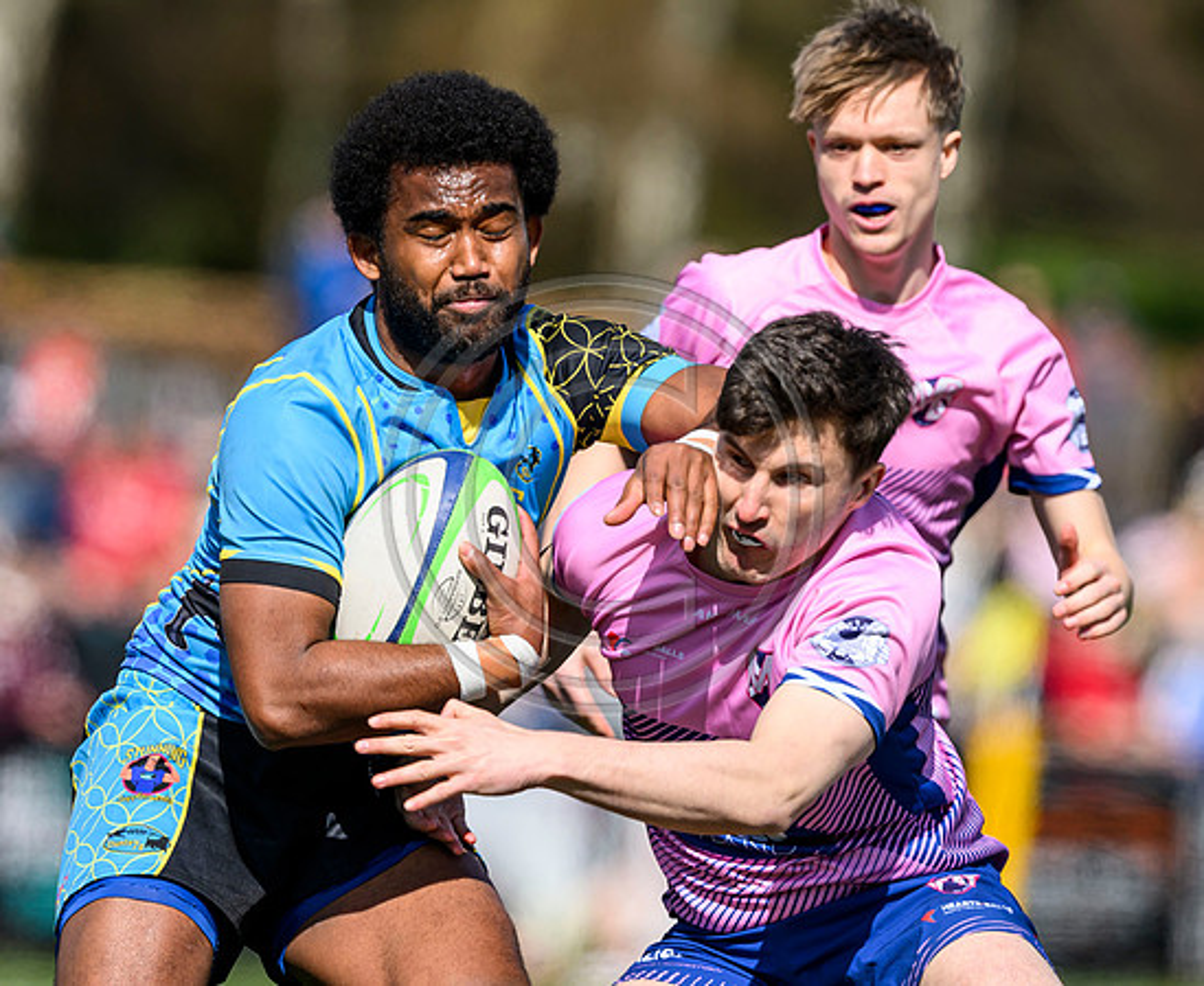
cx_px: 229
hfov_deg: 2.8
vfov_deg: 2.3
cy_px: 537
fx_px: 24580
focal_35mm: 683
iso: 200
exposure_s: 1/2500
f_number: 4
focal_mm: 400
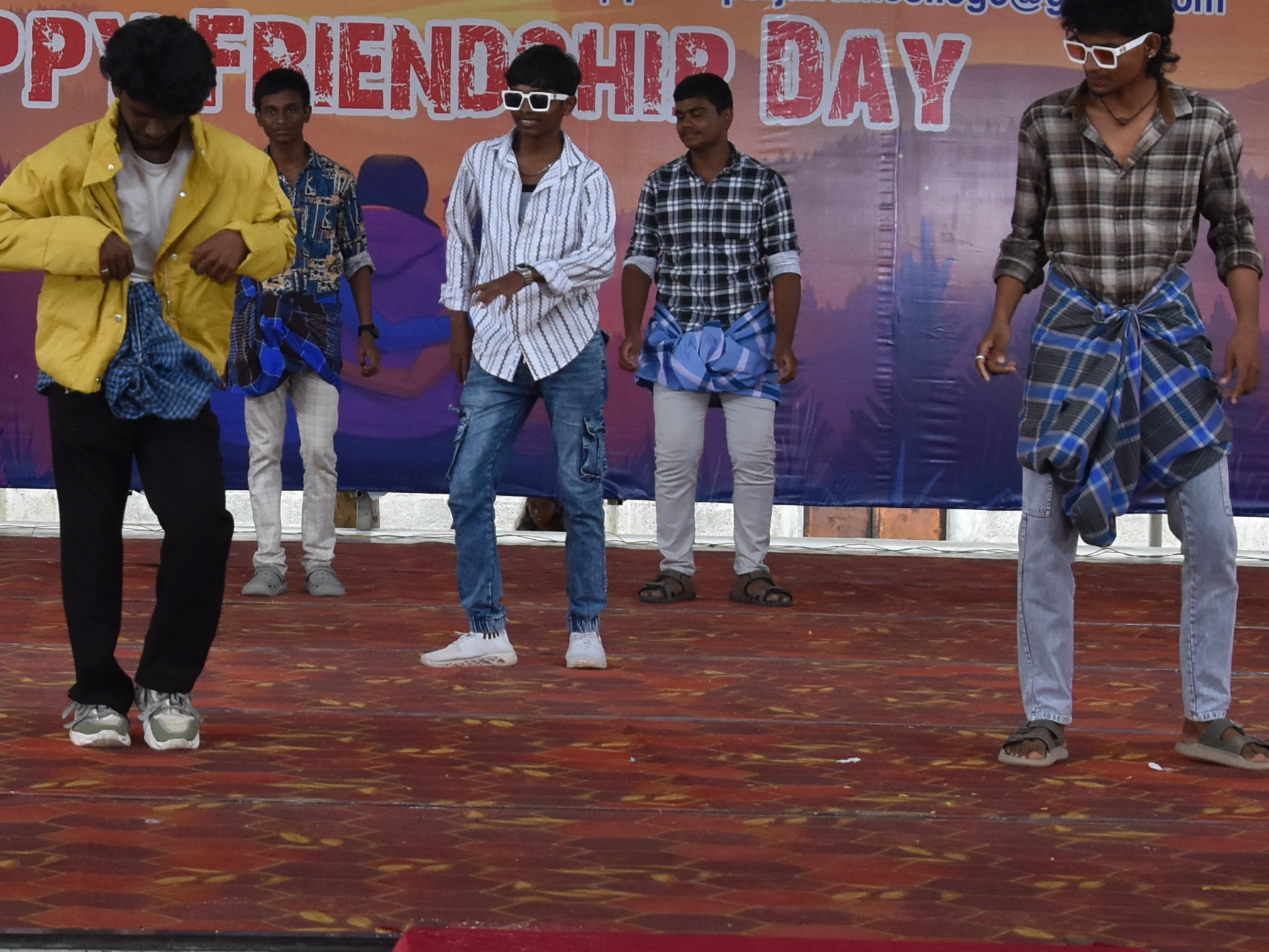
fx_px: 4253
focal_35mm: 116
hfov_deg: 16.8
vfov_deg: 12.7
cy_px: 71
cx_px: 265
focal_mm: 32
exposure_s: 1/200
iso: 800
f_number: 7.1
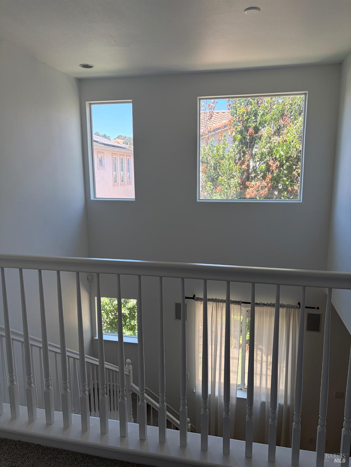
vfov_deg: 67.3
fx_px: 351
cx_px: 176
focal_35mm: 26
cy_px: 234
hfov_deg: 53.1
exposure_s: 1/181
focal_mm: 5.96
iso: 50
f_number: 1.6
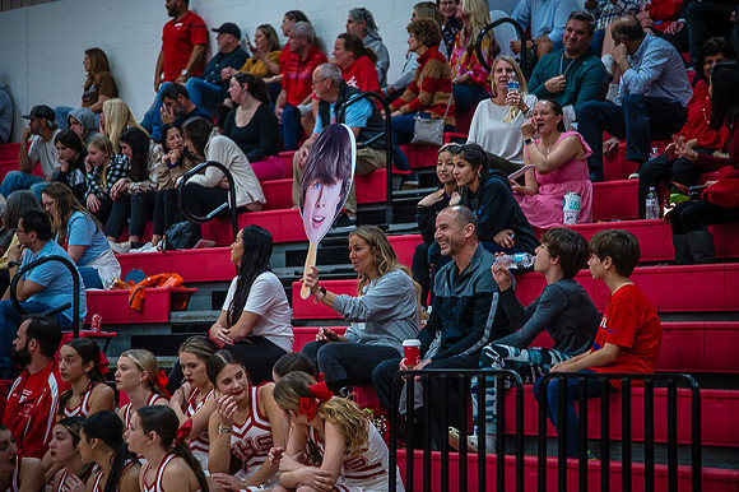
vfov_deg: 11.4
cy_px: 246
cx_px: 370
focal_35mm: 120
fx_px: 2462
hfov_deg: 17.1
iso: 2000
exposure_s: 1/320
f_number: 4
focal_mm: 120
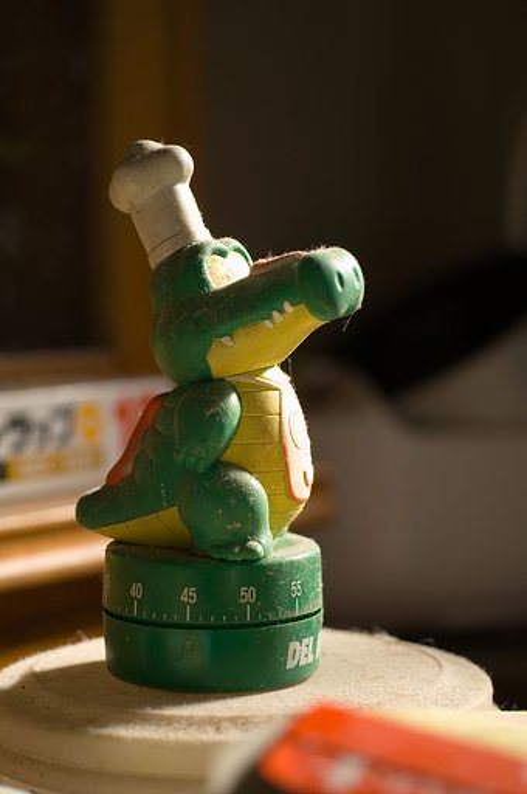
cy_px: 397
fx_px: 1651
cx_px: 264
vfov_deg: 27.0
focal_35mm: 75
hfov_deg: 18.1
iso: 250
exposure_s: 1/200
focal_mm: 50
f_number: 2.8
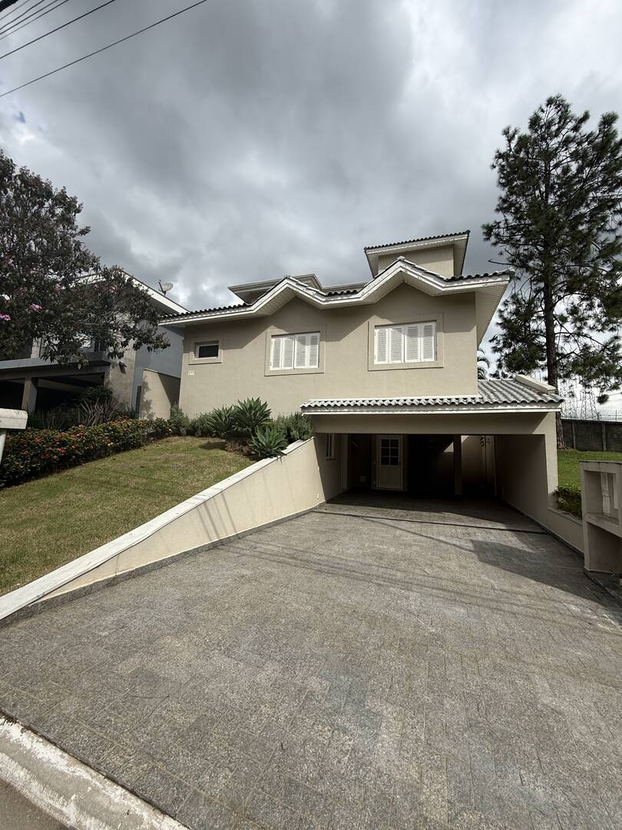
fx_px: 335
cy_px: 415
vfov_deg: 102.1
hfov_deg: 85.7
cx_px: 311
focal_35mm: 14
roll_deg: -2.8
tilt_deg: +6.8
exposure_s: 1/1613
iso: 50
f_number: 2.2
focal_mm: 2.22
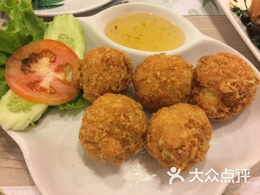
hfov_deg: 61.7
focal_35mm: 29
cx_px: 130
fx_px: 218
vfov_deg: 48.2
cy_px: 98
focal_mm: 4.15
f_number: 2.2
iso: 125
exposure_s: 1/17
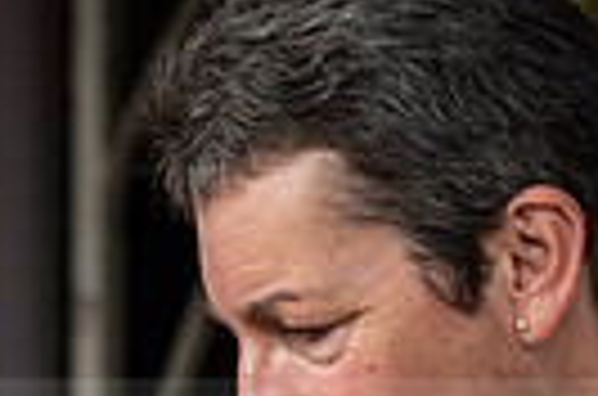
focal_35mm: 455
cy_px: 812
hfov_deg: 4.5
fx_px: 7540
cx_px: -202
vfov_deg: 3.0
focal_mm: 104
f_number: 4
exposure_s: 1/125
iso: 125
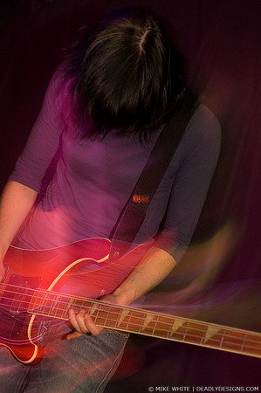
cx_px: 130
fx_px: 785
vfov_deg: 28.1
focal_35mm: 72
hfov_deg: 18.9
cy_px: 196
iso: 800
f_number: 2.8
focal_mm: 48
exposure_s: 1/10
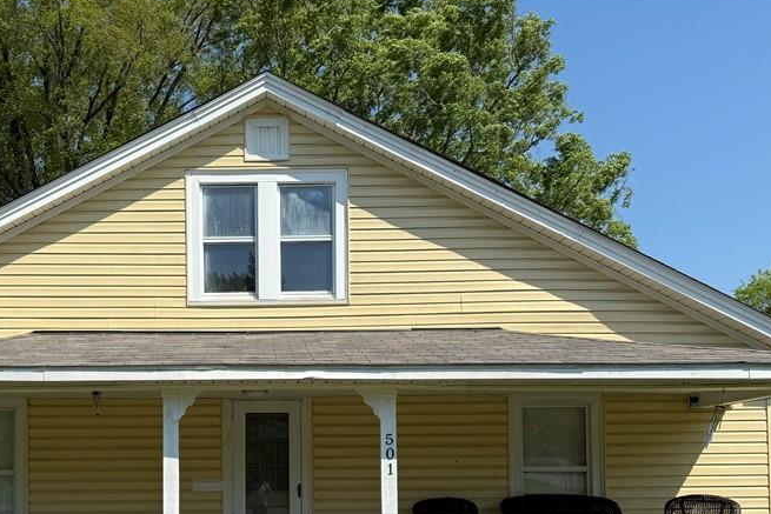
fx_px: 835
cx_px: 258
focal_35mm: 39
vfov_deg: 32.8
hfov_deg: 48.7
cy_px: 443
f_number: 1.78
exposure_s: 1/4405
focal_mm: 6.76
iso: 80
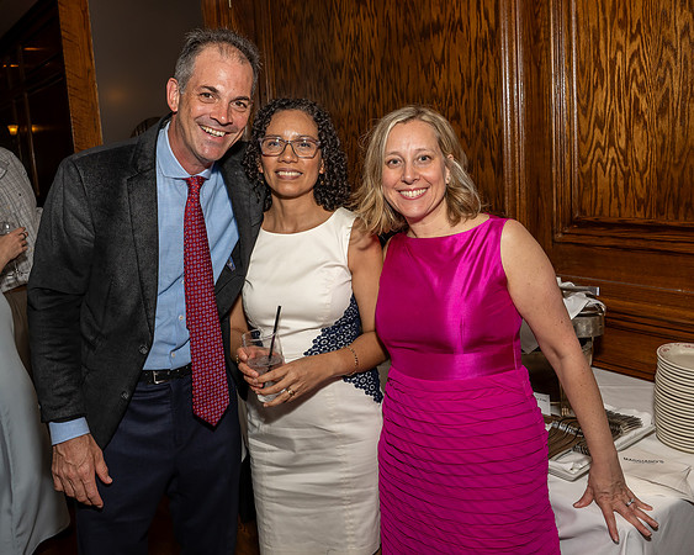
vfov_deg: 45.0
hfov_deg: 54.8
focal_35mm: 33
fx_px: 669
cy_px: 241
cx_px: 312
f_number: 8
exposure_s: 1/250
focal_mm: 24.5
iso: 500
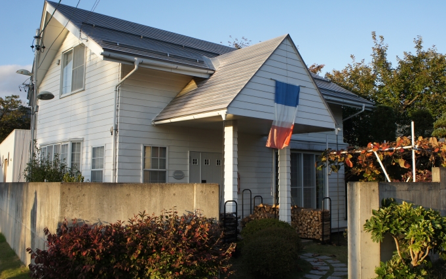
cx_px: 237
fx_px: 438
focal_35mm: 36
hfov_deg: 54.0
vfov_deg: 35.3
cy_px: 124
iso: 200
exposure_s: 1/200
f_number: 6.3
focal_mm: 20
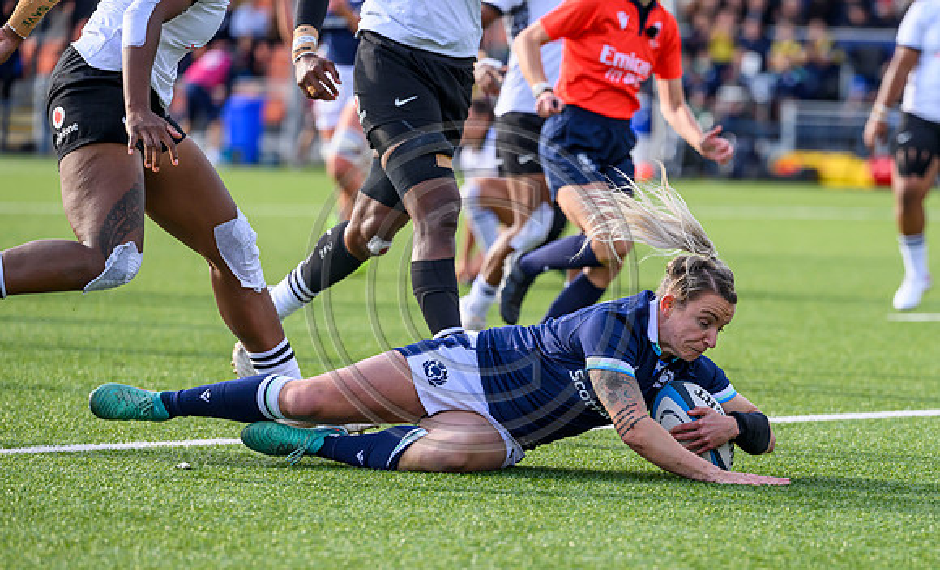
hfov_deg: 8.1
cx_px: 595
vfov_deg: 4.9
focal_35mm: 262
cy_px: 389
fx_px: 6647
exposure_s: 1/1600
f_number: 4
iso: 500
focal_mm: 200
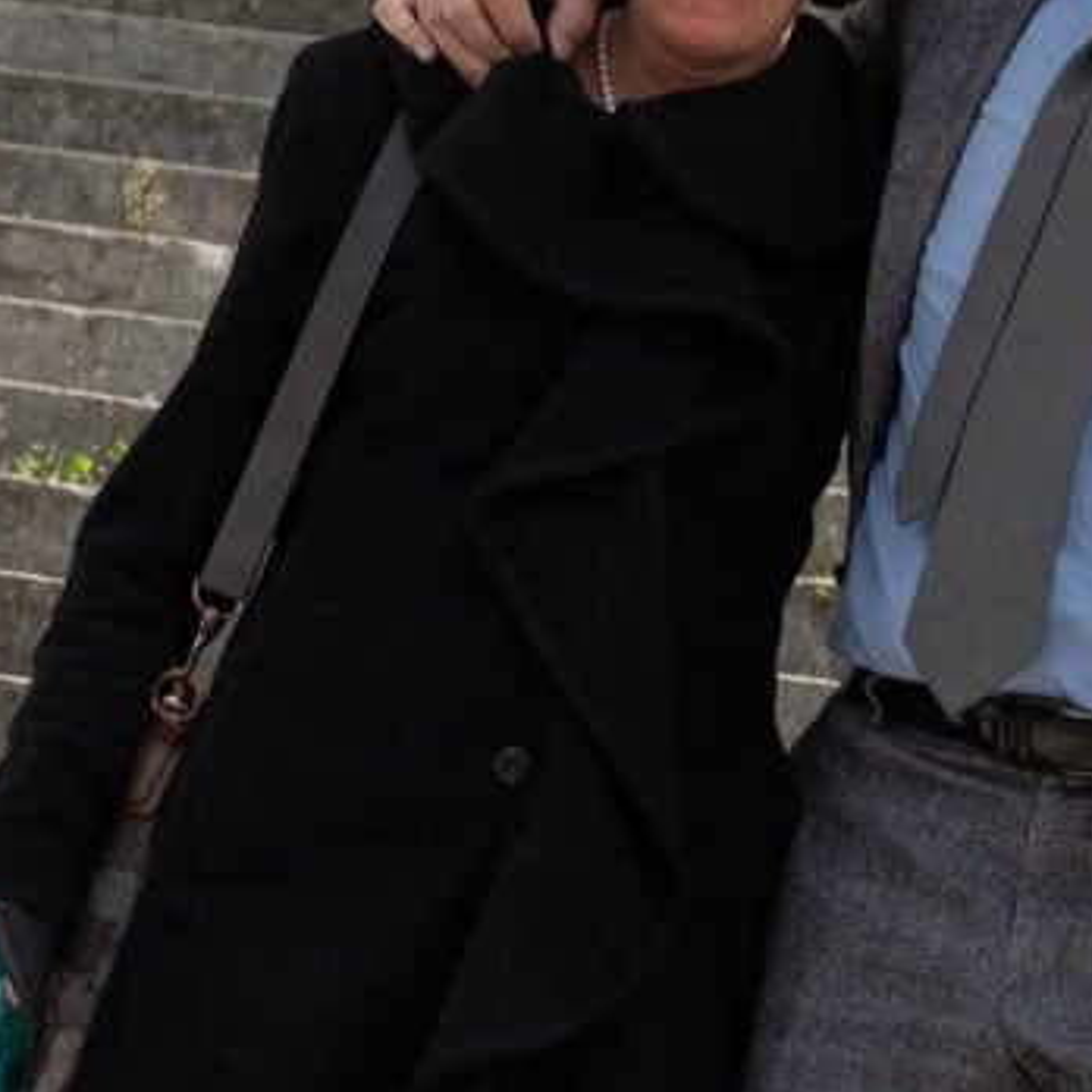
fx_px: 7852
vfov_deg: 8.0
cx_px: 1192
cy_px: 420
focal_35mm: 220
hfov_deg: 7.9
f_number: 4
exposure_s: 1/1700
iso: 400
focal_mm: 50
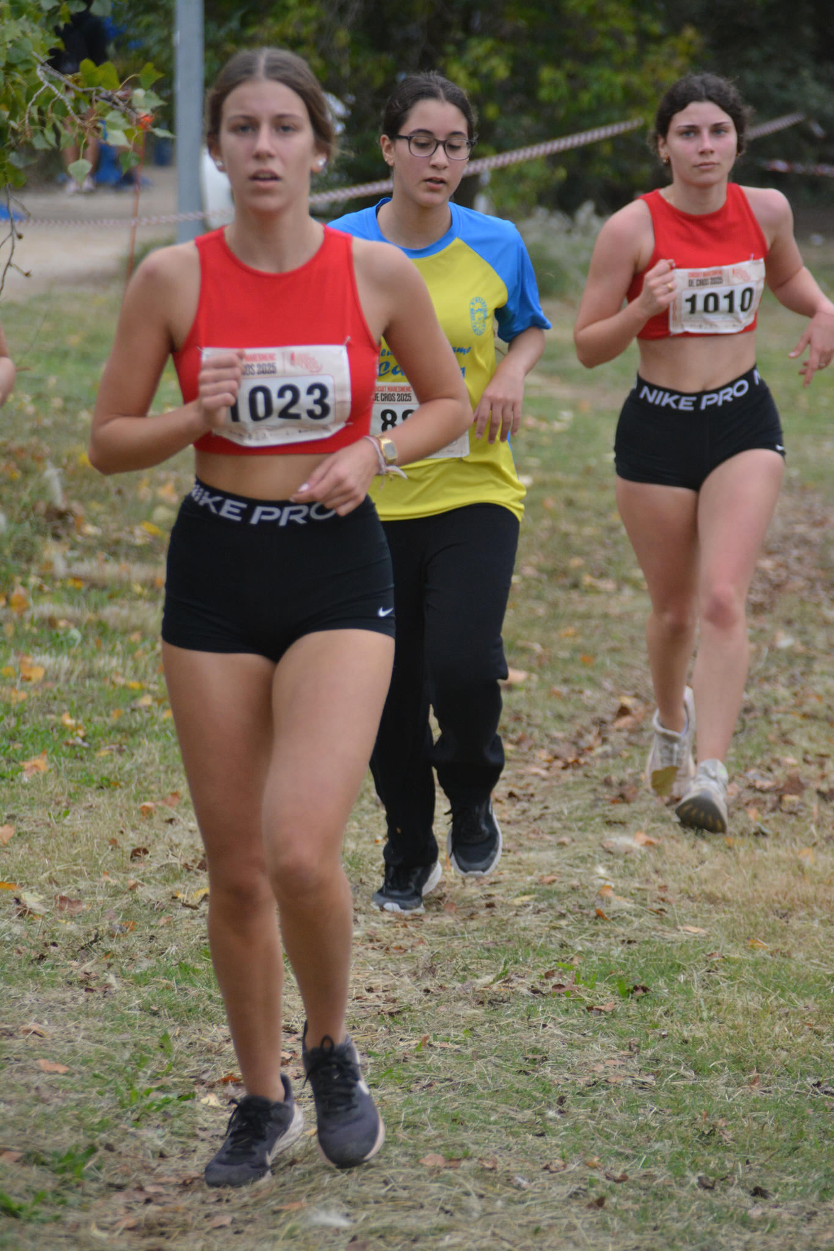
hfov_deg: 4.6
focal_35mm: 300
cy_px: 626
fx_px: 10426
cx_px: 417
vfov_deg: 6.9
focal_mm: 200
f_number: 6.3
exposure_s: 1/1000
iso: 800
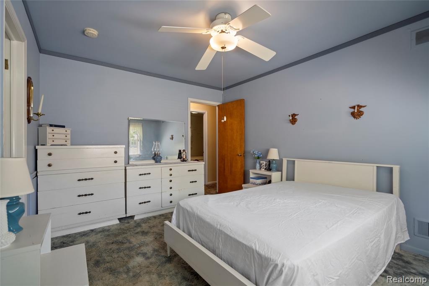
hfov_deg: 96.8
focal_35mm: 16
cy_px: 143
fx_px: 191
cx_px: 214
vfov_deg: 73.7
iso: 100
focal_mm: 16
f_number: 4
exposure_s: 1/4
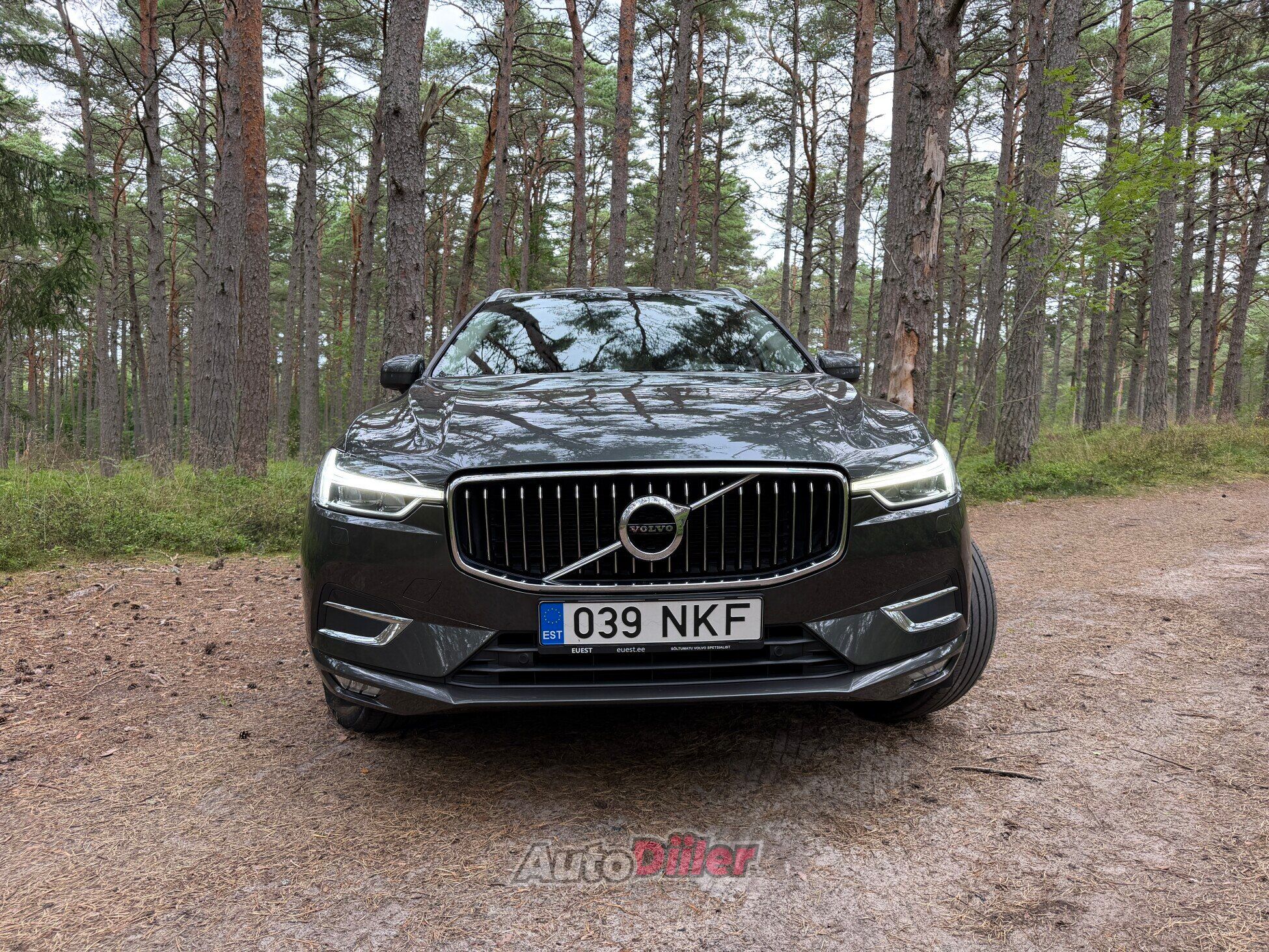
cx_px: 634
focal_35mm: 24
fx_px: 880
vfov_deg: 56.8
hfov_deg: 71.6
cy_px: 476
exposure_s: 1/221
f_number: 1.78
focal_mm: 6.76
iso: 80
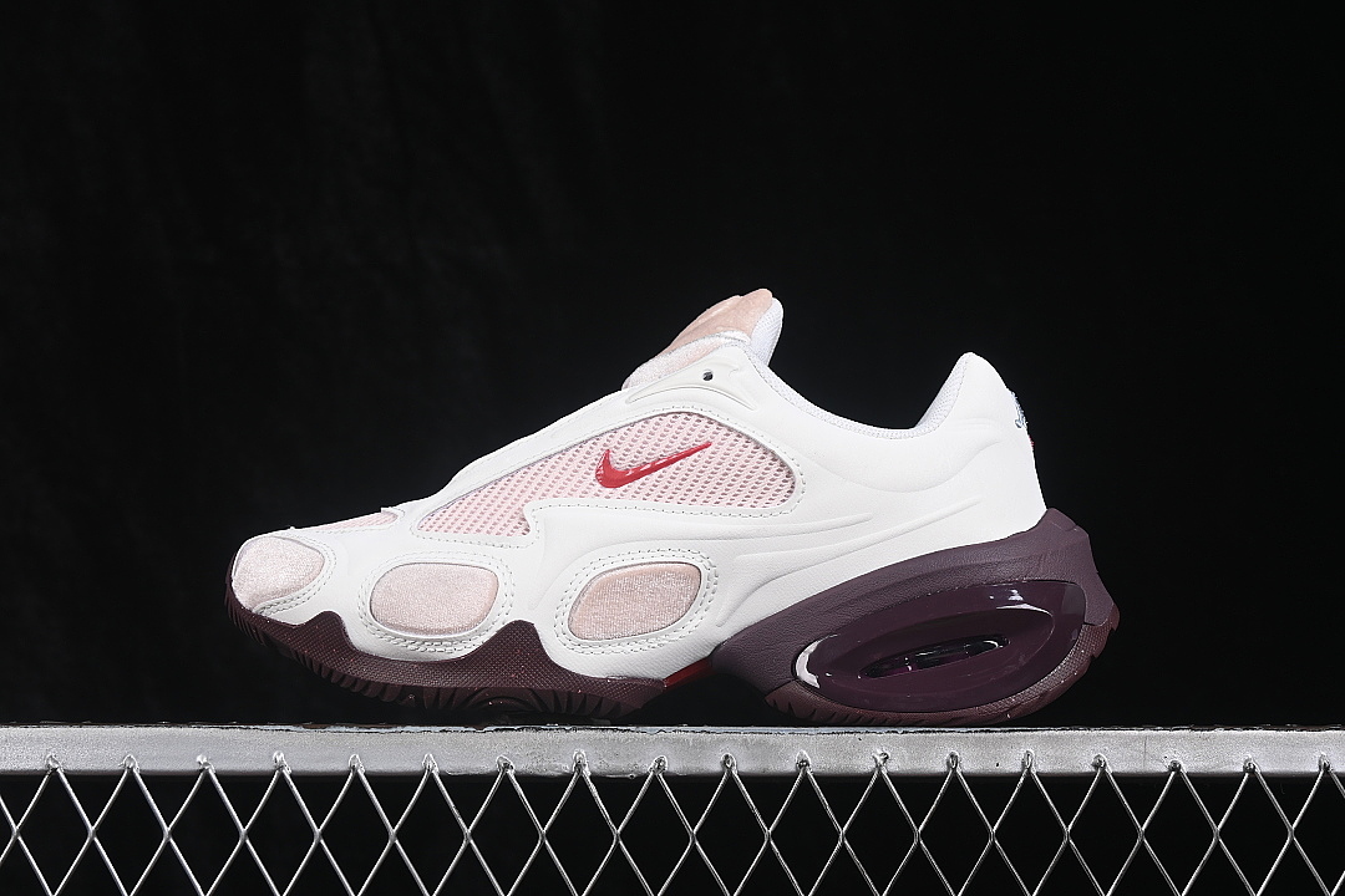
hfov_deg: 27.0
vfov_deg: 18.2
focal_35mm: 75
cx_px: 672
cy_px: 448
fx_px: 2802
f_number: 8
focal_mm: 50
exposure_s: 1/80
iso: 160
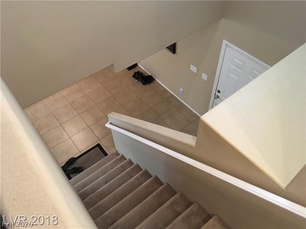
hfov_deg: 61.7
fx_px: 256
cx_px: 153
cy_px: 114
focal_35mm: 29
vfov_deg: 48.2
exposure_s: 1/30
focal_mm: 4.15
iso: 200
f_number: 2.2
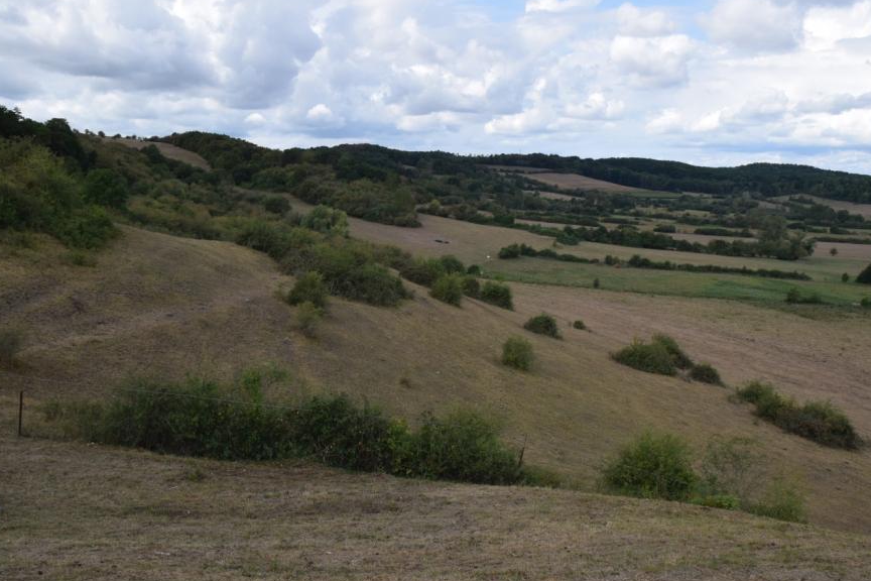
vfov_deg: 41.1
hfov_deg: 58.6
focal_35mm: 32
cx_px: 476
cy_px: 302
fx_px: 774
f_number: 9
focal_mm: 18
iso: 200
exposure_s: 1/320
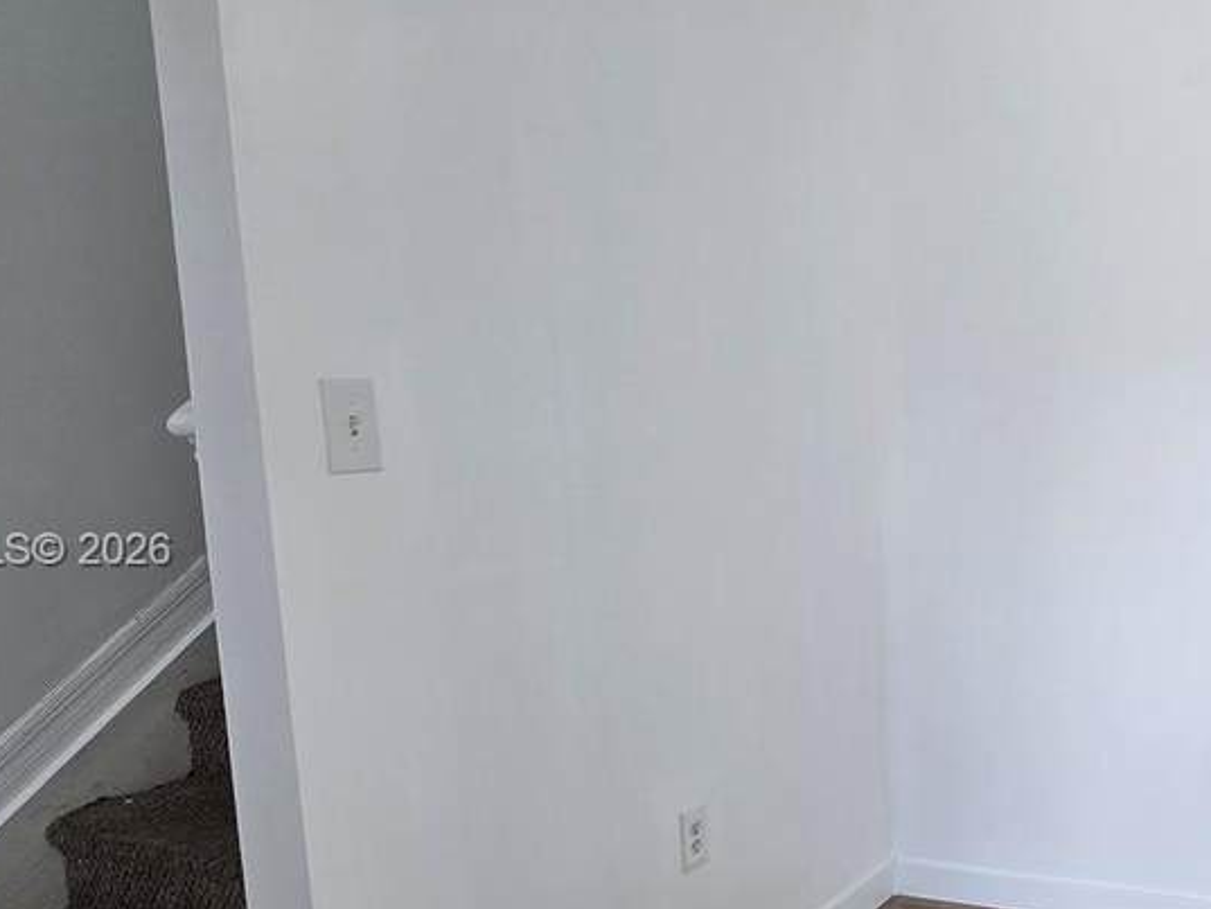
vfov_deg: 45.2
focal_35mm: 31
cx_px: 1053
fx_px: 1085
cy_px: 553
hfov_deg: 52.4
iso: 64
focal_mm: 2.2
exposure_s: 1/60
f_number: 2.2
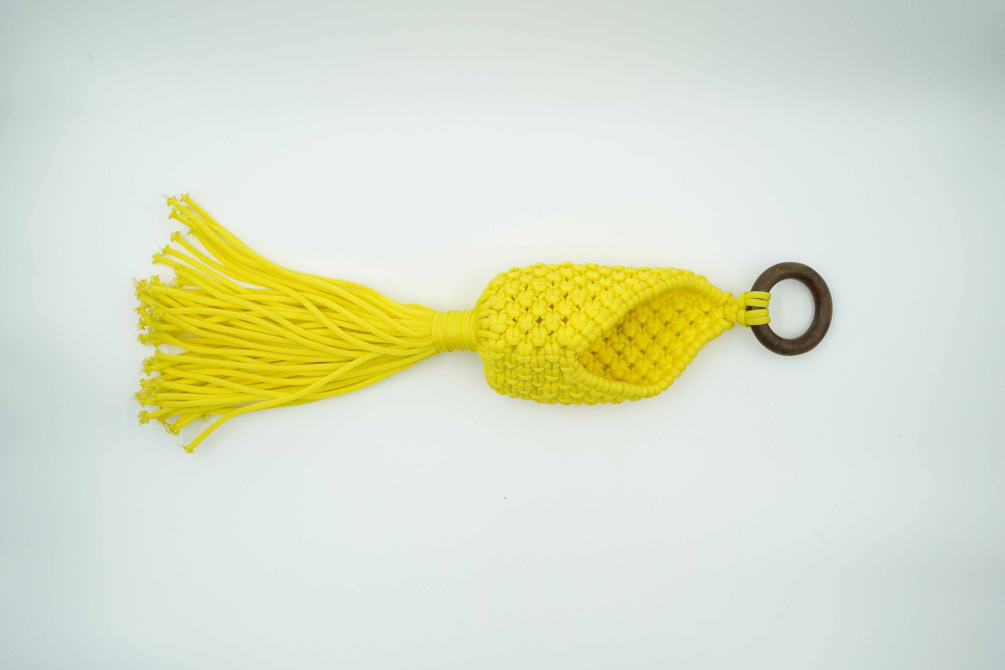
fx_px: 949
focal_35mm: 34
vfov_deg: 38.9
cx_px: 512
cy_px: 342
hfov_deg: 55.8
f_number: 11
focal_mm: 33
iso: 3200
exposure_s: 1/200
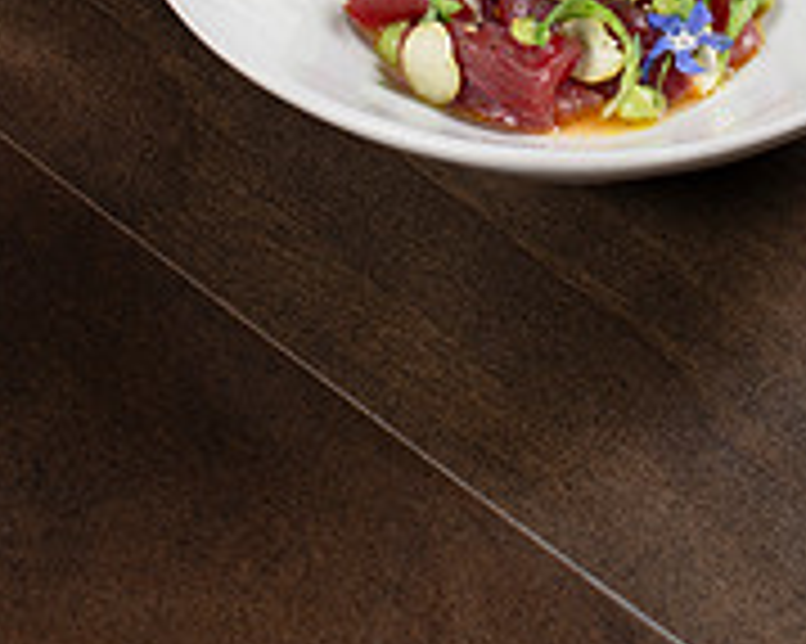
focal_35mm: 118
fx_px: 2813
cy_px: -230
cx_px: 545
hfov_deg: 16.3
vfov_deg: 12.6
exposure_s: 1/250
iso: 250
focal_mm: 50
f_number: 8
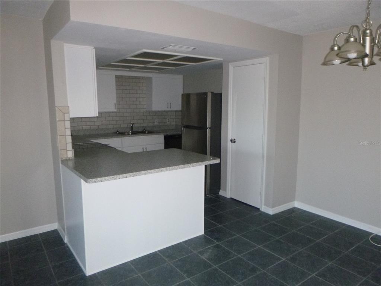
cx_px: 190
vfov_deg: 54.9
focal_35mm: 25
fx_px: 275
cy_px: 143
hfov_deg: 69.4
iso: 500
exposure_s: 1/60
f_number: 3.9
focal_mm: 4.5
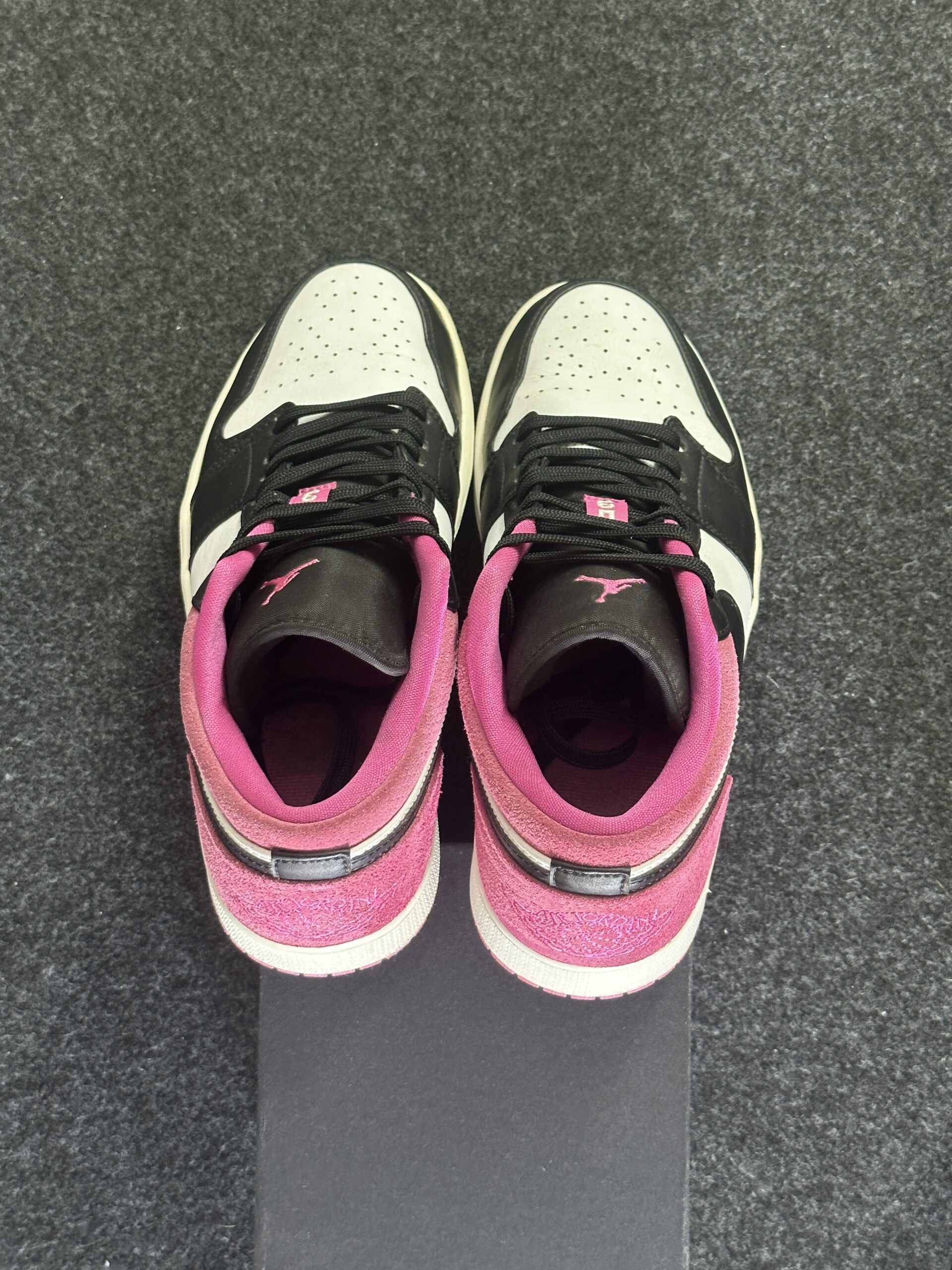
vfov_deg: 39.7
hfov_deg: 30.3
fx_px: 1760
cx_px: 476
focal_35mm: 48
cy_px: 635
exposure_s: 1/33
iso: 200
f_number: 1.78
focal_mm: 6.86
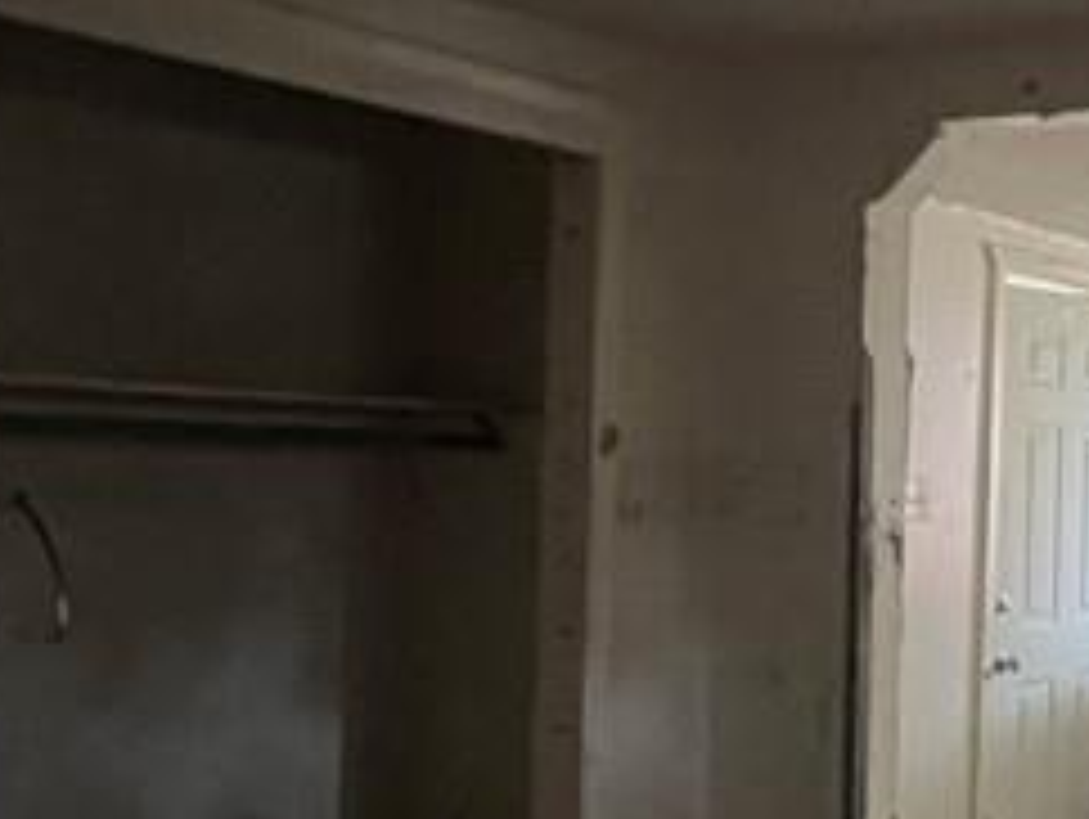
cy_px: 500
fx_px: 1732
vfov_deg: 26.5
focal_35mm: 55
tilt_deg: -1.7
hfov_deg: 31.5
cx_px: 1156
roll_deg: -1.7
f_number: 1.8
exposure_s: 1/32
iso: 1250
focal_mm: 1.57
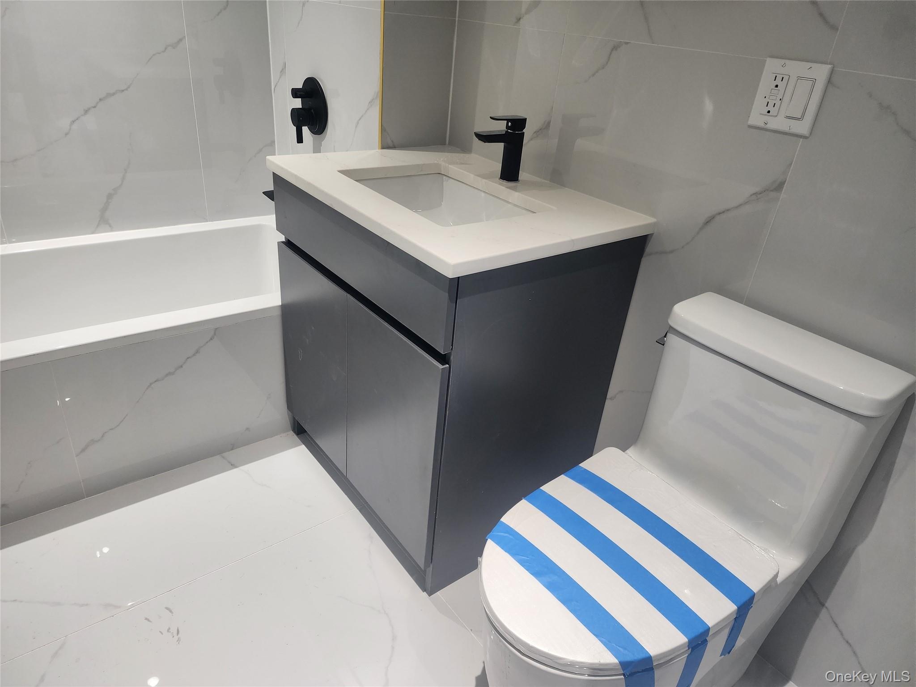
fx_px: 609
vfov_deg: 58.9
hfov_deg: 73.9
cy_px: 344
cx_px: 458
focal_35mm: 23
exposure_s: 1/120
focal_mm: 6.4
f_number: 1.8
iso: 320
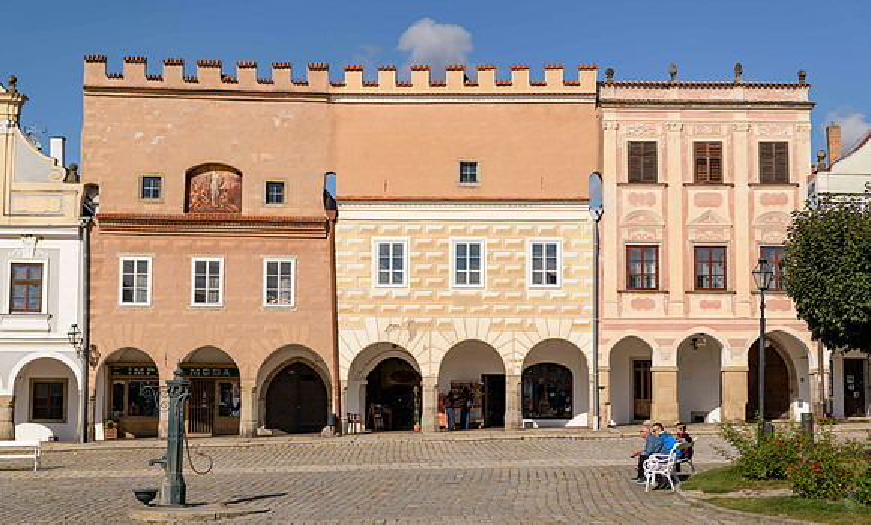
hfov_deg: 34.3
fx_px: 1411
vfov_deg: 21.1
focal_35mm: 60
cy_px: 288
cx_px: 436
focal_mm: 58
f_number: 5
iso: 64
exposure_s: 1/2000
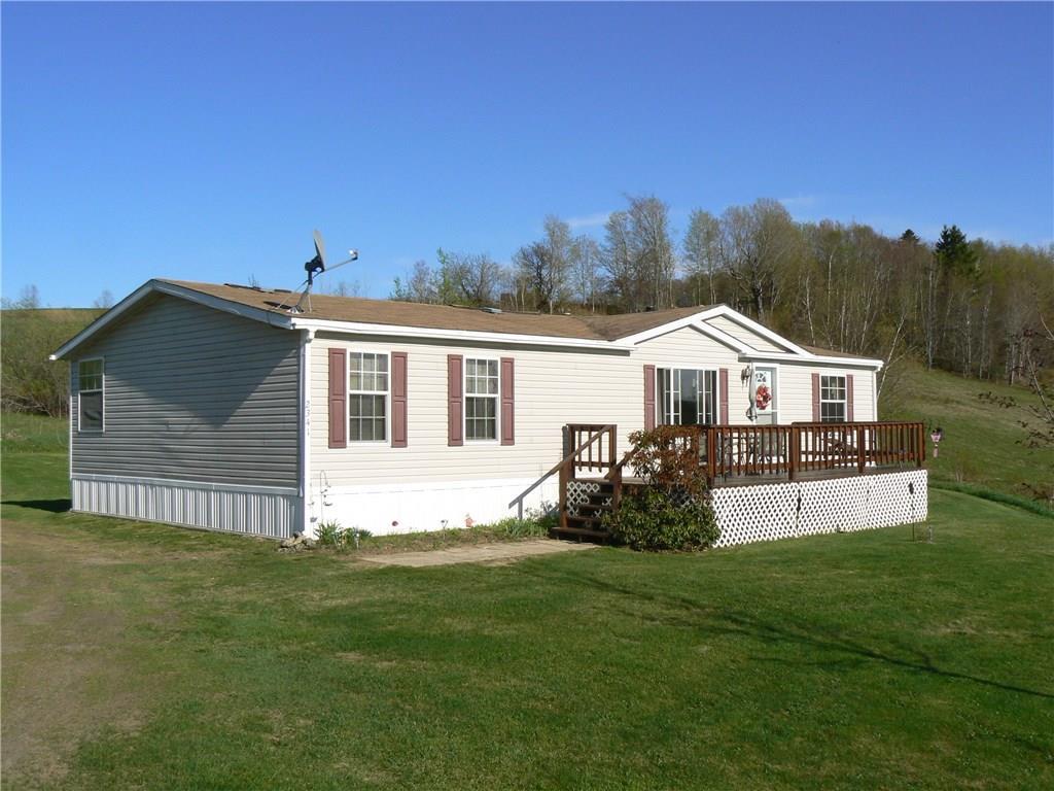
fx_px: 1096
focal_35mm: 36
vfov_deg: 39.7
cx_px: 527
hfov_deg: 51.4
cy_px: 396
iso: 80
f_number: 8
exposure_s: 1/500
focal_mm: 6
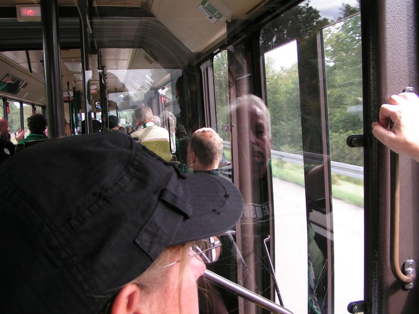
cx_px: 210
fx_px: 472
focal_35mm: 39
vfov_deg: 36.8
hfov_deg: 47.9
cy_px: 157
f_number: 4
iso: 50
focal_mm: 6
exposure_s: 1/100
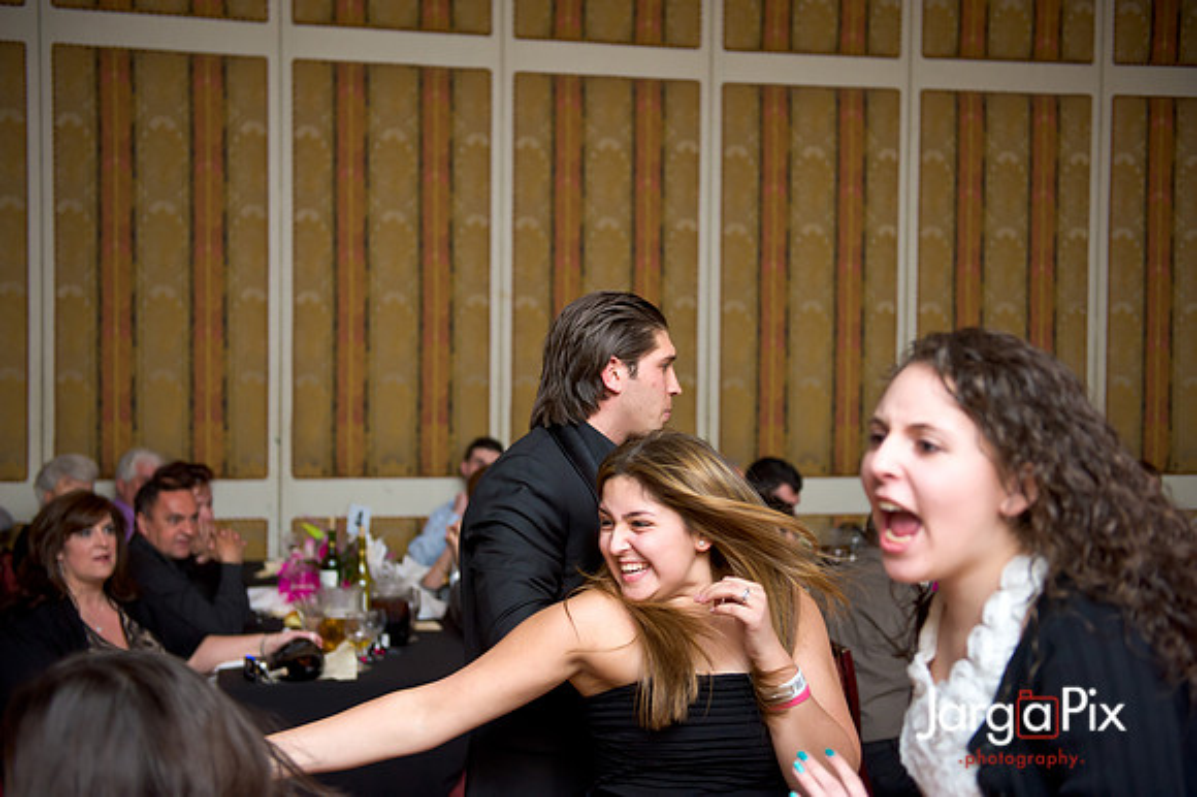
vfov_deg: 29.8
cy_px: 398
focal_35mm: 45
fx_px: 1495
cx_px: 598
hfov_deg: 43.6
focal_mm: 45
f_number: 3.2
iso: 1600
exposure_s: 1/125
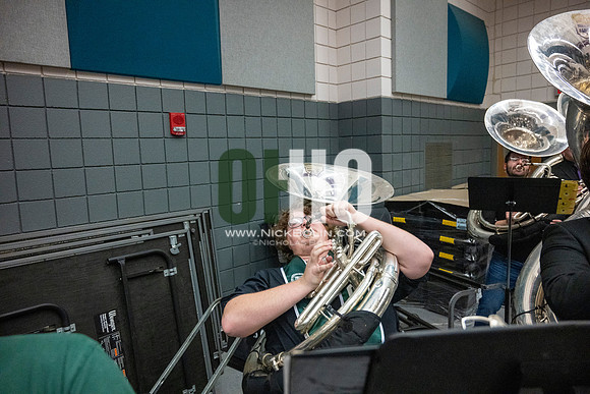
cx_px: 295
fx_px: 393
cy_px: 197
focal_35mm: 24
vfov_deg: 53.2
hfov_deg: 73.7
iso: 10000
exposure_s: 1/500
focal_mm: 24
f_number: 4
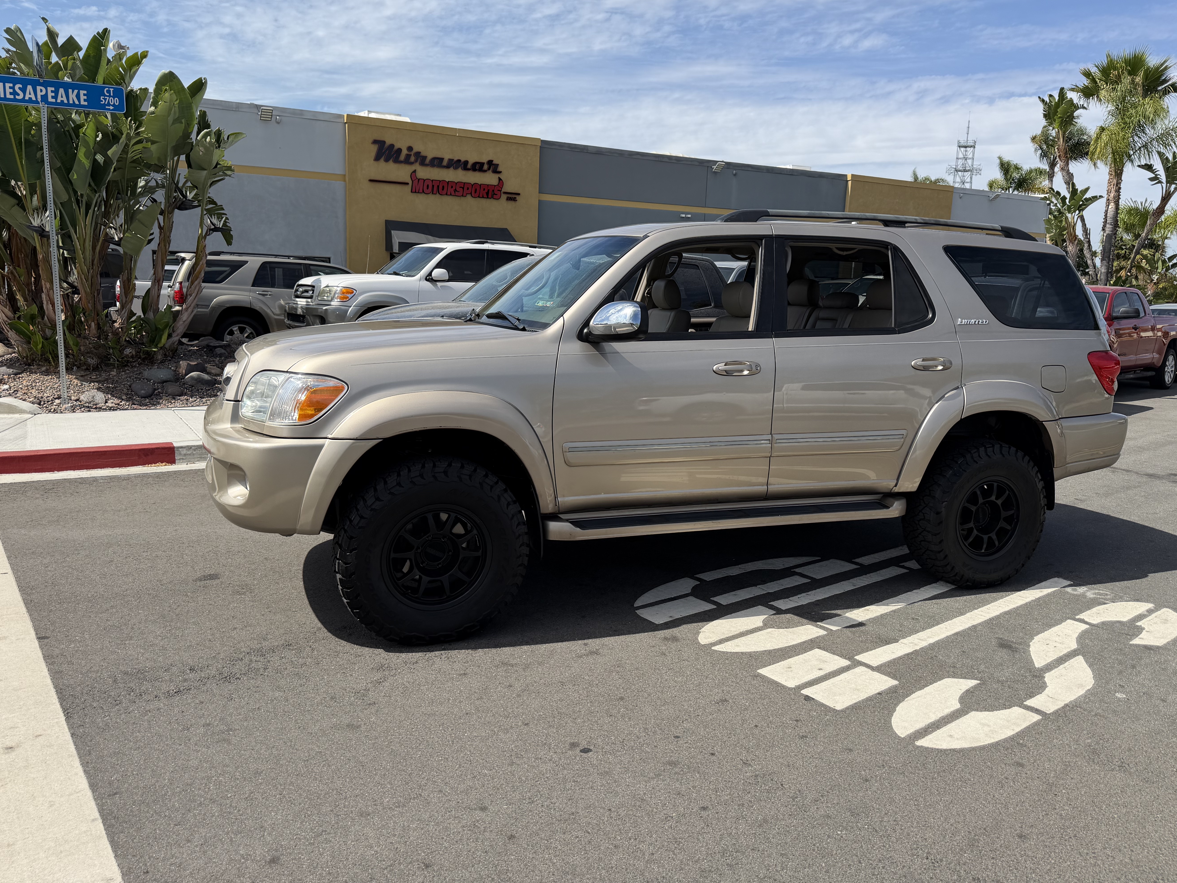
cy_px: 406
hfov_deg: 67.3
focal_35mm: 26
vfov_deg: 53.0
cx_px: 607
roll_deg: -2.0
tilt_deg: -8.9
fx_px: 884
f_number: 1.78
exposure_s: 1/4673
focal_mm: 6.76
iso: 80
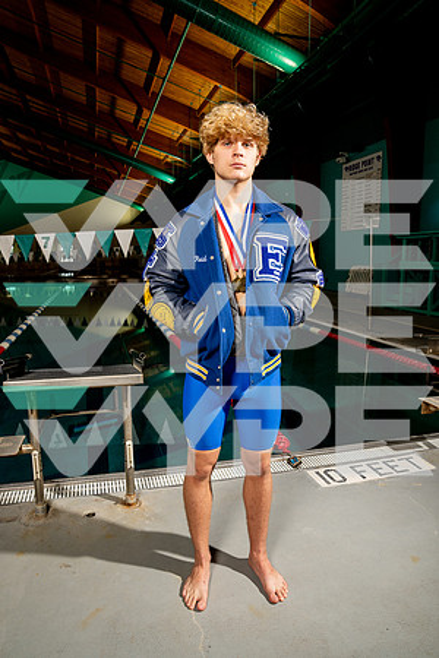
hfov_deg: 53.1
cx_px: 220
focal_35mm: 24
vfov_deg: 73.7
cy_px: 329
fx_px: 439
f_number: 7.1
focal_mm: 24
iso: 500
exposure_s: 1/125
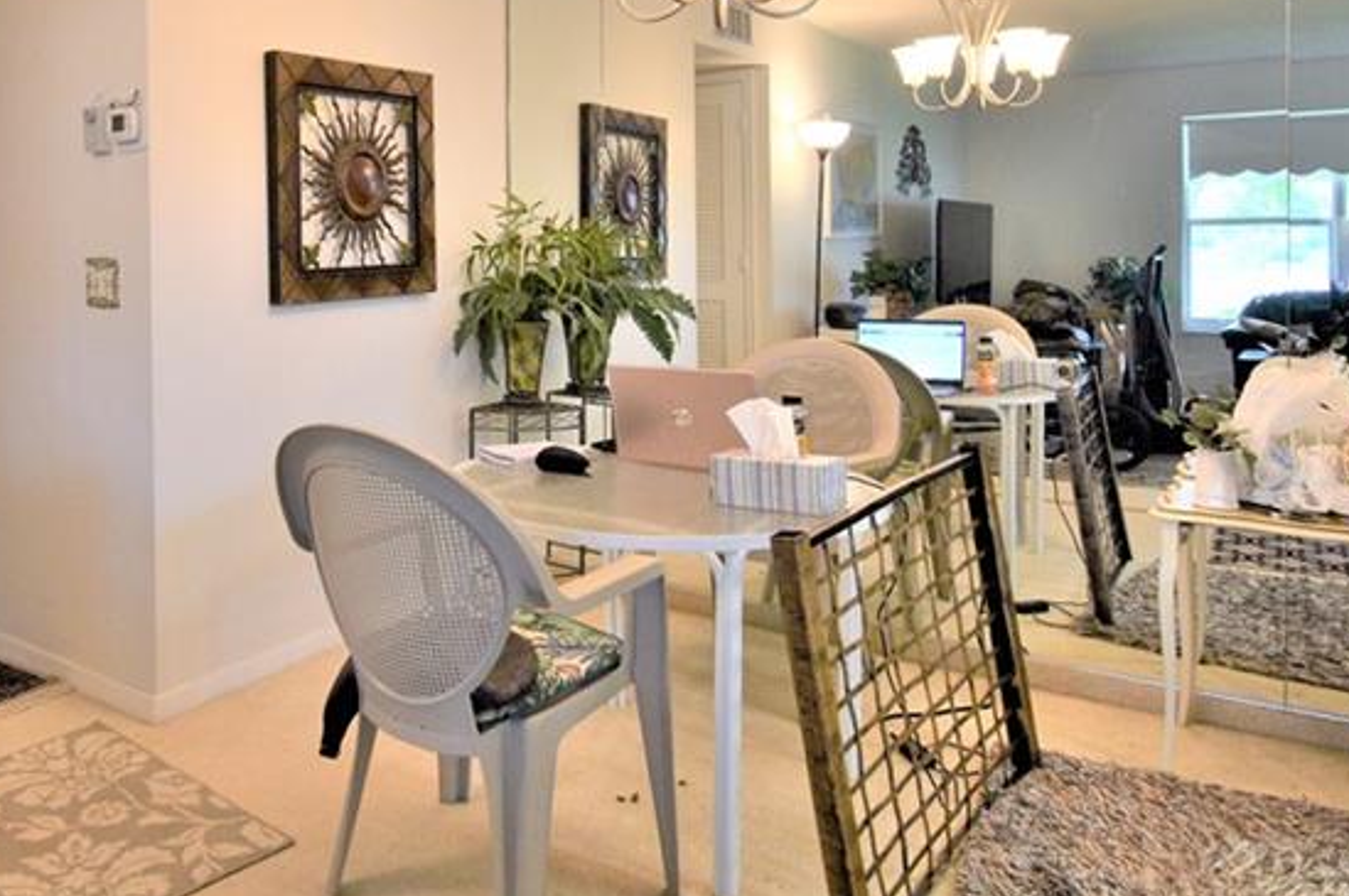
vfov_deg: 45.1
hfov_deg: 62.3
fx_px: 1048
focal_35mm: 28
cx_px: 361
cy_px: 253
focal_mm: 10
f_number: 7.1
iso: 400
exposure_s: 1/25
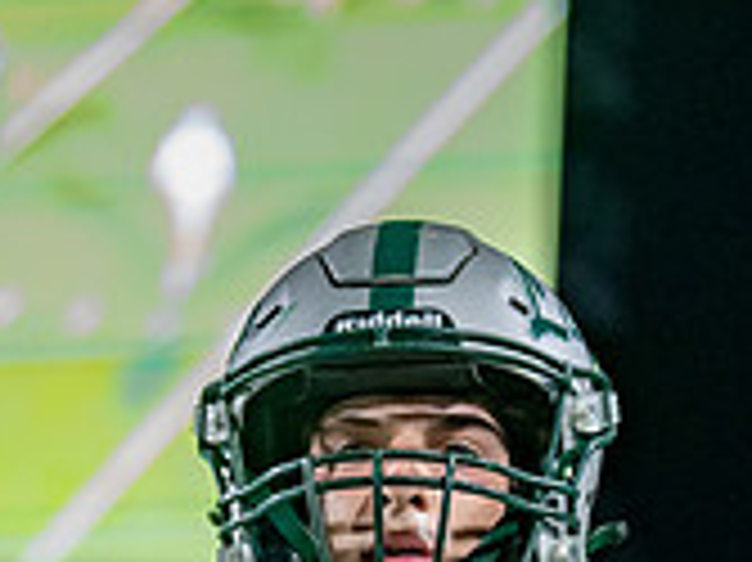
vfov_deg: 4.3
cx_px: 368
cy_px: 724
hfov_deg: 5.8
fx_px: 7403
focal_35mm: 341
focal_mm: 70
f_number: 2.8
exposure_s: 1/1250
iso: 2000
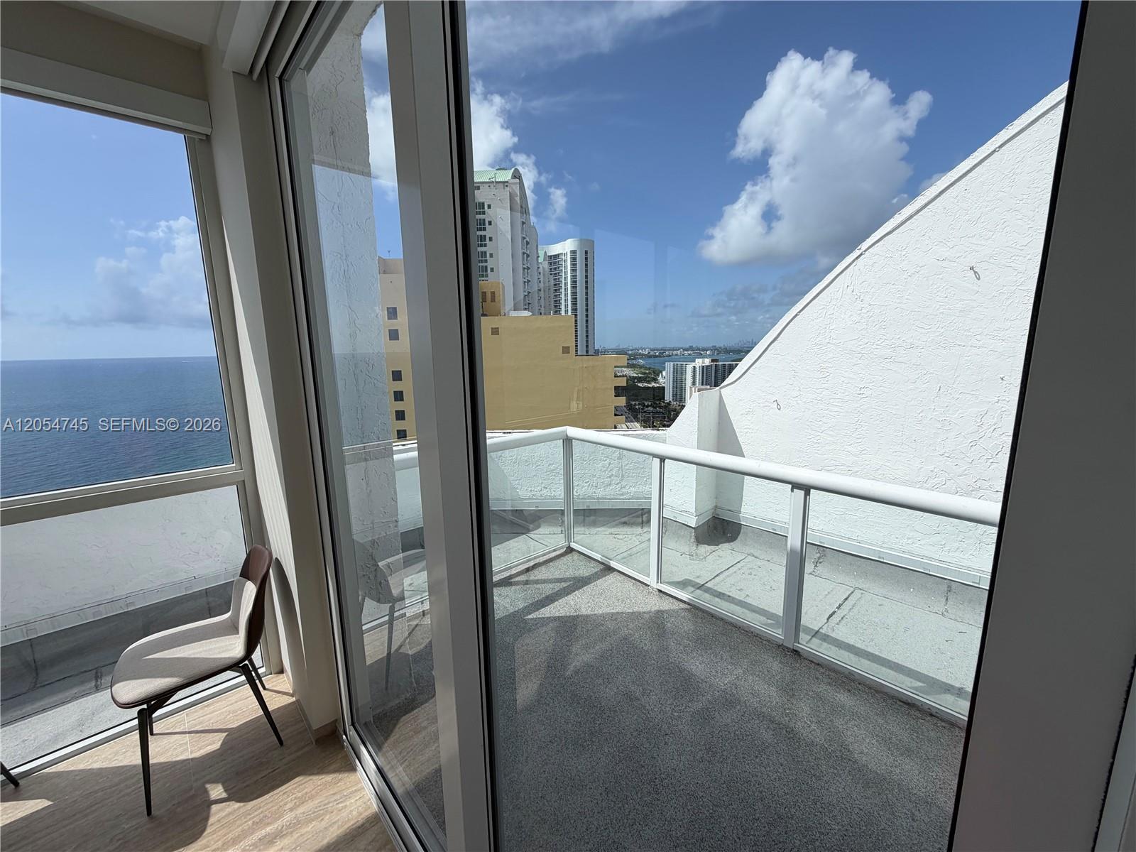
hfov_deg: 102.1
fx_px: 459
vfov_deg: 85.7
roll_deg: +0.4
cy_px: 426
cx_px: 568
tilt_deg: -8.9
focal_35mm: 14
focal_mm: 2.22
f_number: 2.2
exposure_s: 1/770
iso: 25
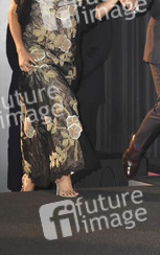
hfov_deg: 5.0
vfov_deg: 8.0
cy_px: 59
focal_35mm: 263
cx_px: 123
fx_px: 1829
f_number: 5.6
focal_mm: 105
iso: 1600
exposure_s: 1/250
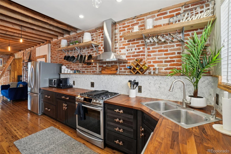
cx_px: 116
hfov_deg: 100.4
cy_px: 77
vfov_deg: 77.3
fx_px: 96
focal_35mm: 15
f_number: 8
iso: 400
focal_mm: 10
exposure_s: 1/13
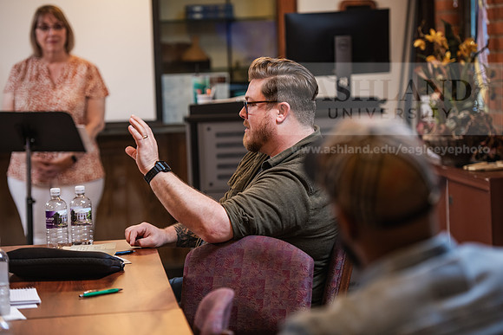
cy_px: 168
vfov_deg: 11.4
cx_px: 252
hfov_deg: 17.1
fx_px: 1677
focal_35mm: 120
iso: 800
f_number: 3.2
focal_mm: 120
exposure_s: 1/160
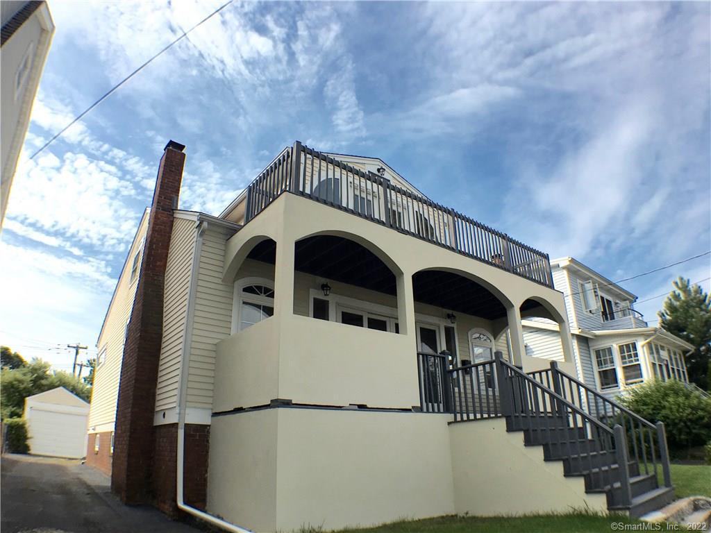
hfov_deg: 61.7
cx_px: 356
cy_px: 266
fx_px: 596
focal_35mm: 29
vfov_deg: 48.2
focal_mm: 4.15
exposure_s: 1/1709
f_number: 2.2
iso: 25
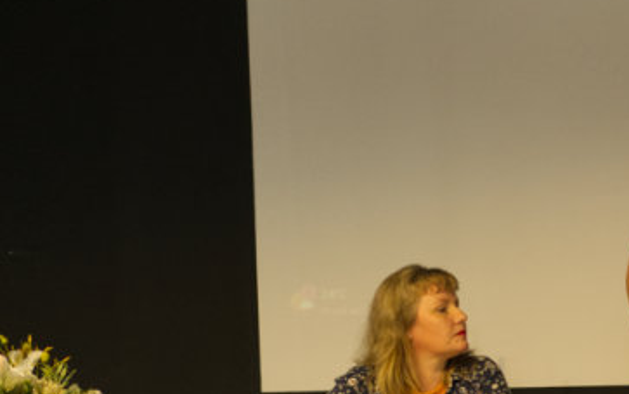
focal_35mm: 118
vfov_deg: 10.5
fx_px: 2023
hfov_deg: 15.9
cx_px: 998
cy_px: 669
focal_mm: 35
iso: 2000
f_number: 2.8
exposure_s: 1/100
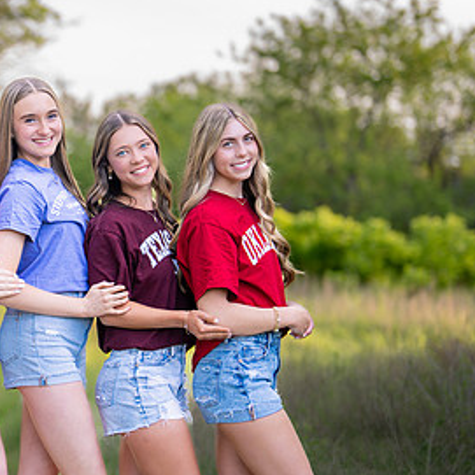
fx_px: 1754
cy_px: 284
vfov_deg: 15.4
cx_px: 5
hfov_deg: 15.2
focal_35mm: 113
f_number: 1.2
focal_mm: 50
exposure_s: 1/1000
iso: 200
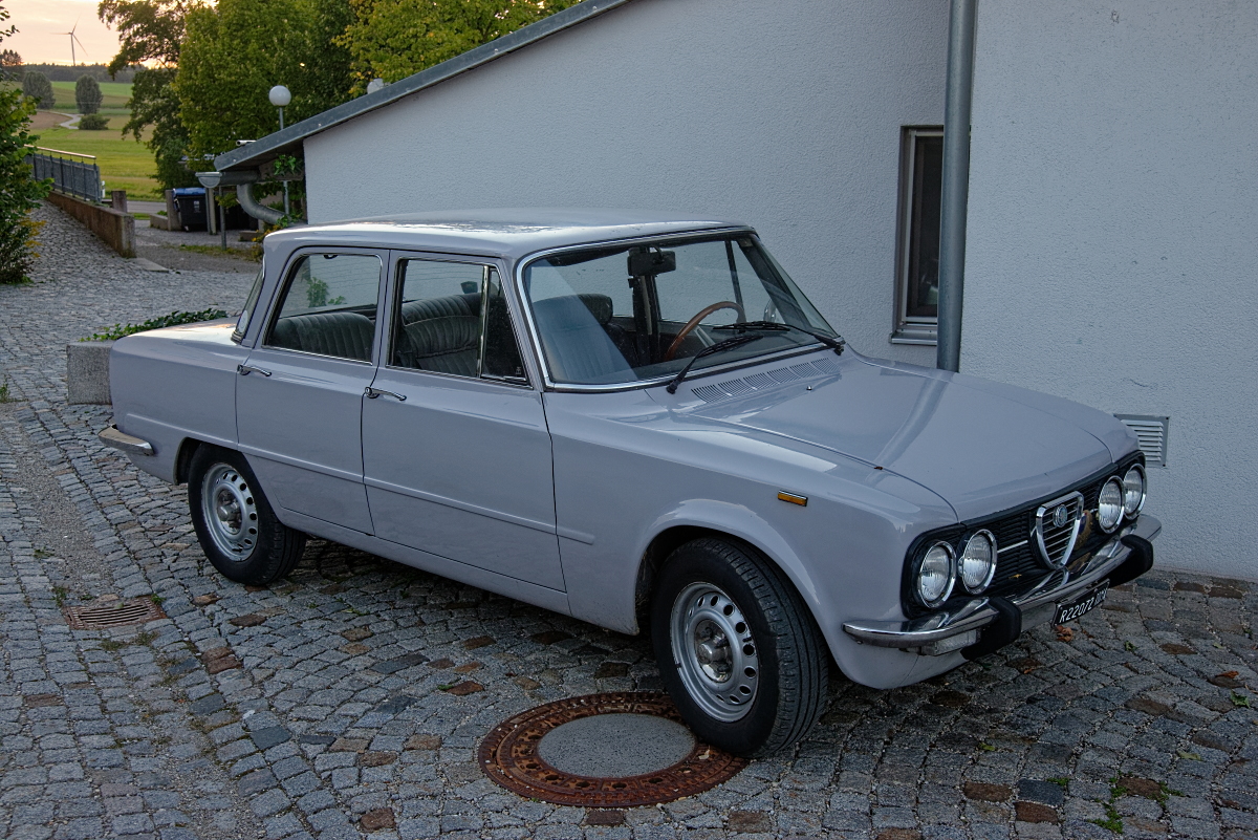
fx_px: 1538
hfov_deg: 44.5
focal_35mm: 44
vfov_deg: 30.5
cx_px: 629
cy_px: 420
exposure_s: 1/400
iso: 2200
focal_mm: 44
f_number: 7.1
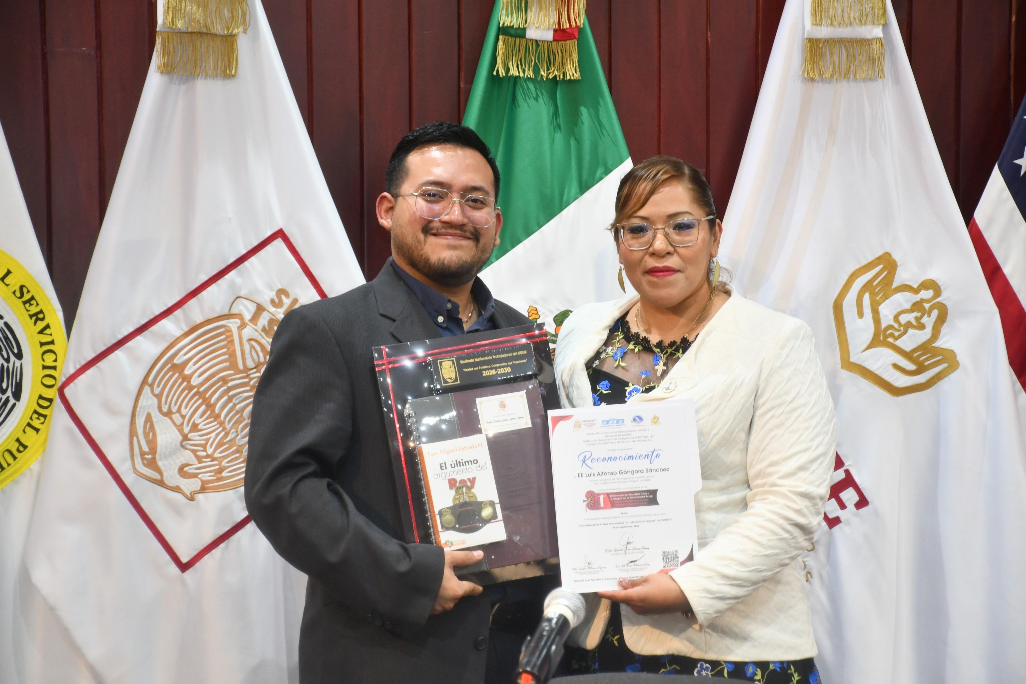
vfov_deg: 12.2
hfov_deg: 18.3
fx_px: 3192
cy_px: 342
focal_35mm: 112
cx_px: 513
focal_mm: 75
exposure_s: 1/40
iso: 1000
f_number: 5.6
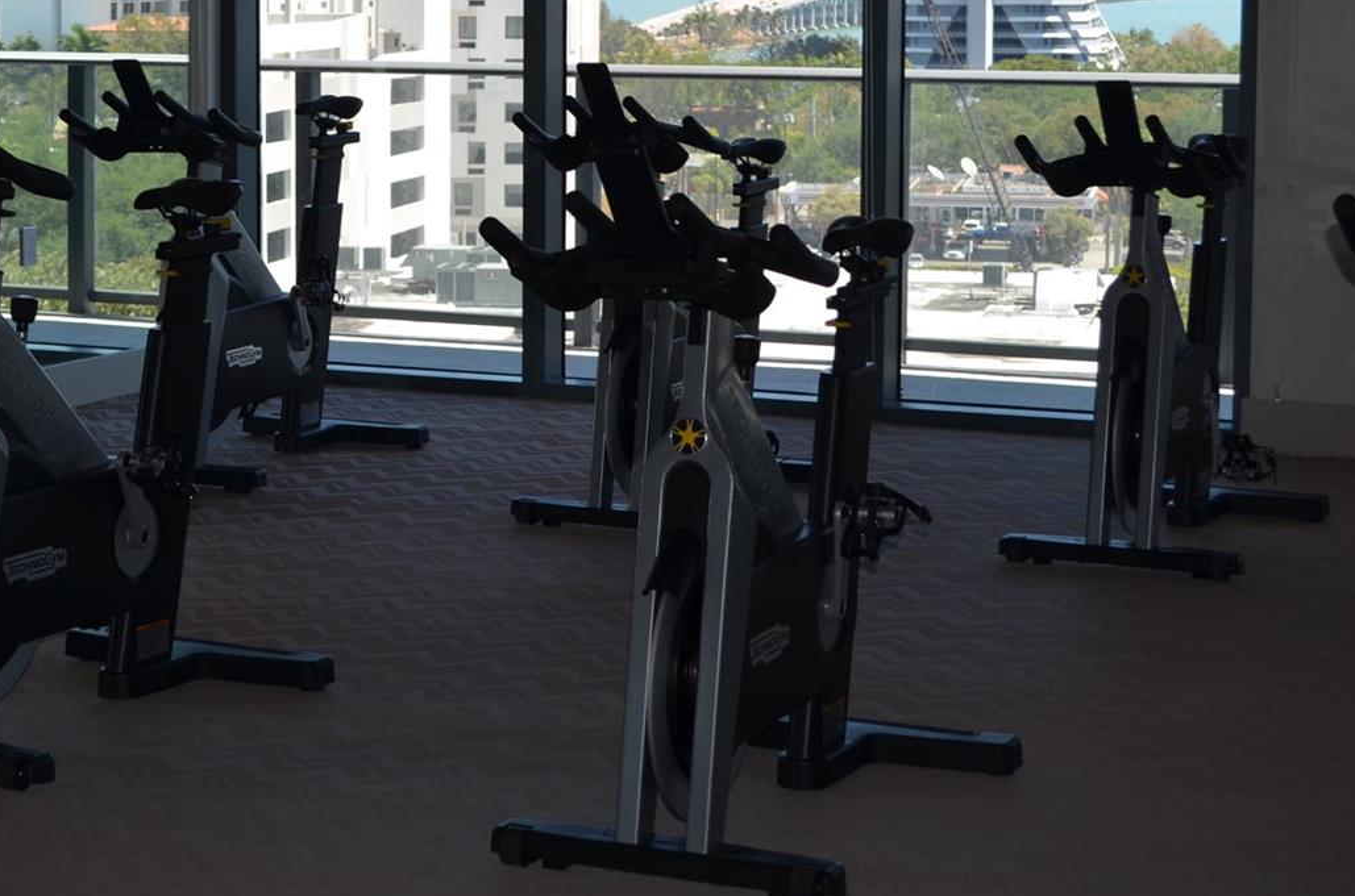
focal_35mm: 84
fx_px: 3154
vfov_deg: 16.1
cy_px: 222
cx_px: 435
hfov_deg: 24.1
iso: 180
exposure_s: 1/200
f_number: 5
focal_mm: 36
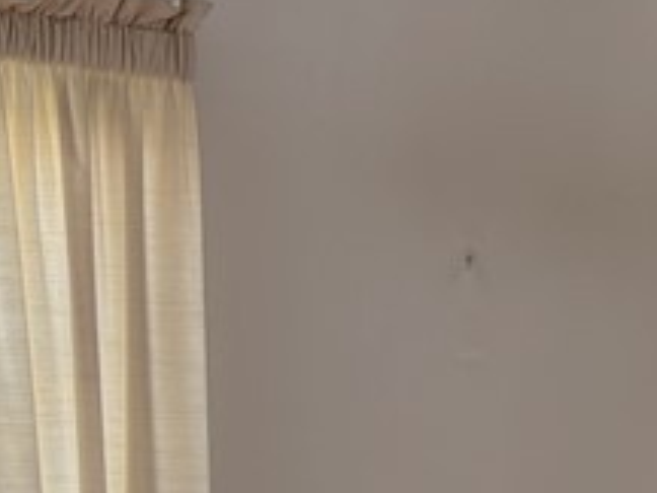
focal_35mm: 123
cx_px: 958
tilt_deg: -3.4
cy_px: 548
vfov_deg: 11.9
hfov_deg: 15.0
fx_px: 2334
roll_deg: -0.7
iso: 100
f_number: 1.6
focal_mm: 5.96
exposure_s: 1/60
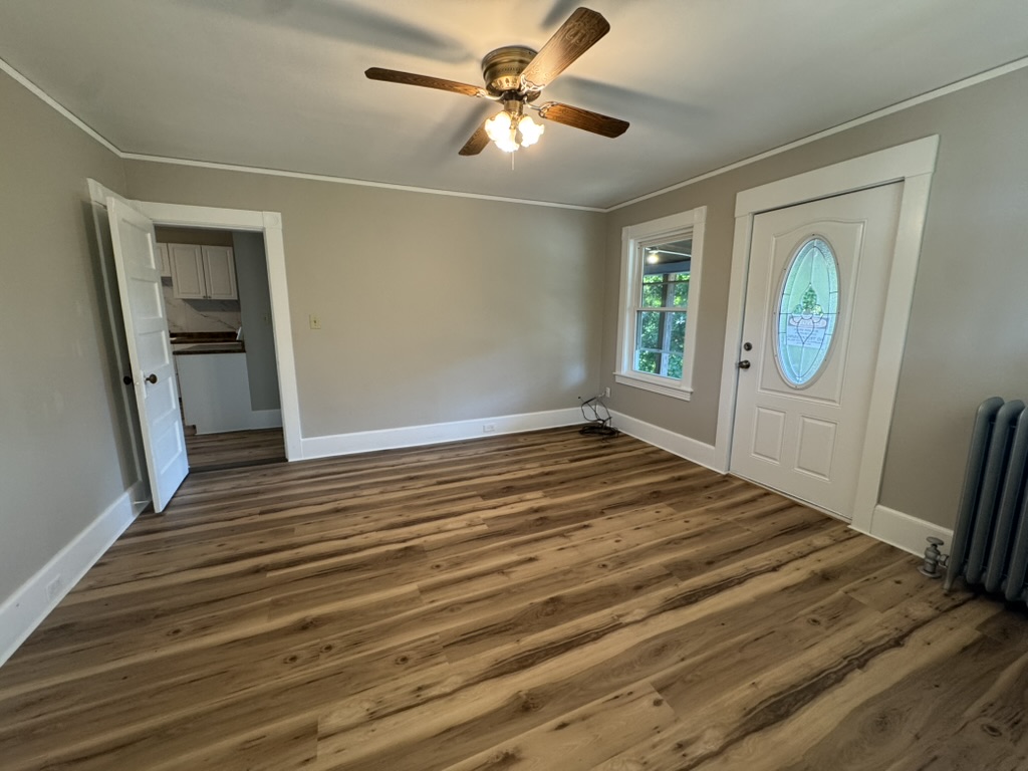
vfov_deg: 85.7
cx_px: 514
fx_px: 416
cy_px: 386
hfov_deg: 102.1
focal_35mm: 14
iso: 200
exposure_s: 1/60
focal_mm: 2.22
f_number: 2.2
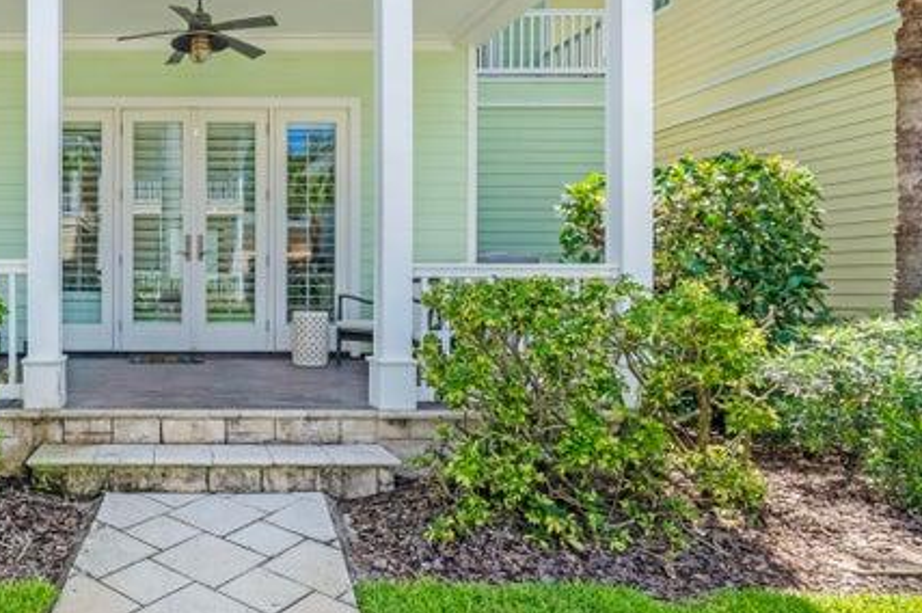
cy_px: 285
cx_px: 162
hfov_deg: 59.7
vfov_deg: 46.5
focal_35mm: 28
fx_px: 713
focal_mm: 11
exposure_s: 1/3200
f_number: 9
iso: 250
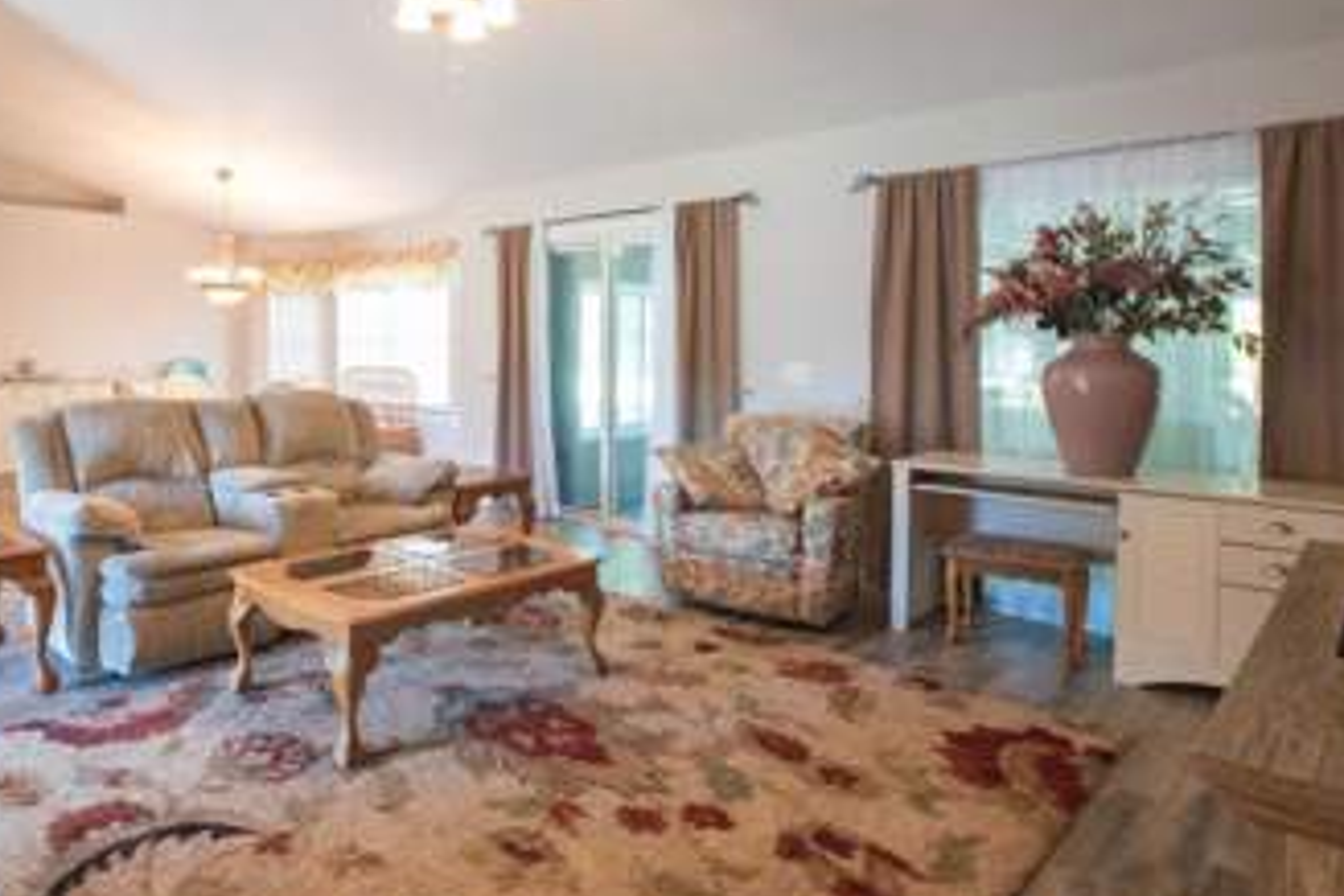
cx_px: 399
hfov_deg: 74.9
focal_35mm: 22
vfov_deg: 56.8
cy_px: 362
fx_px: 821
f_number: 8
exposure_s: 1/13
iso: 1250
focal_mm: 10
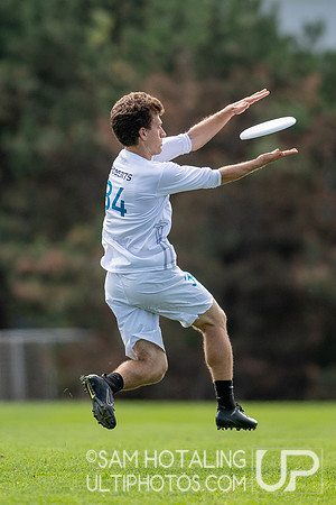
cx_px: 159
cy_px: 252
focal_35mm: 830
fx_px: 11613
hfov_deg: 1.7
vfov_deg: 2.5
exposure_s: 1/3200
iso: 220
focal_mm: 300
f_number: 2.8
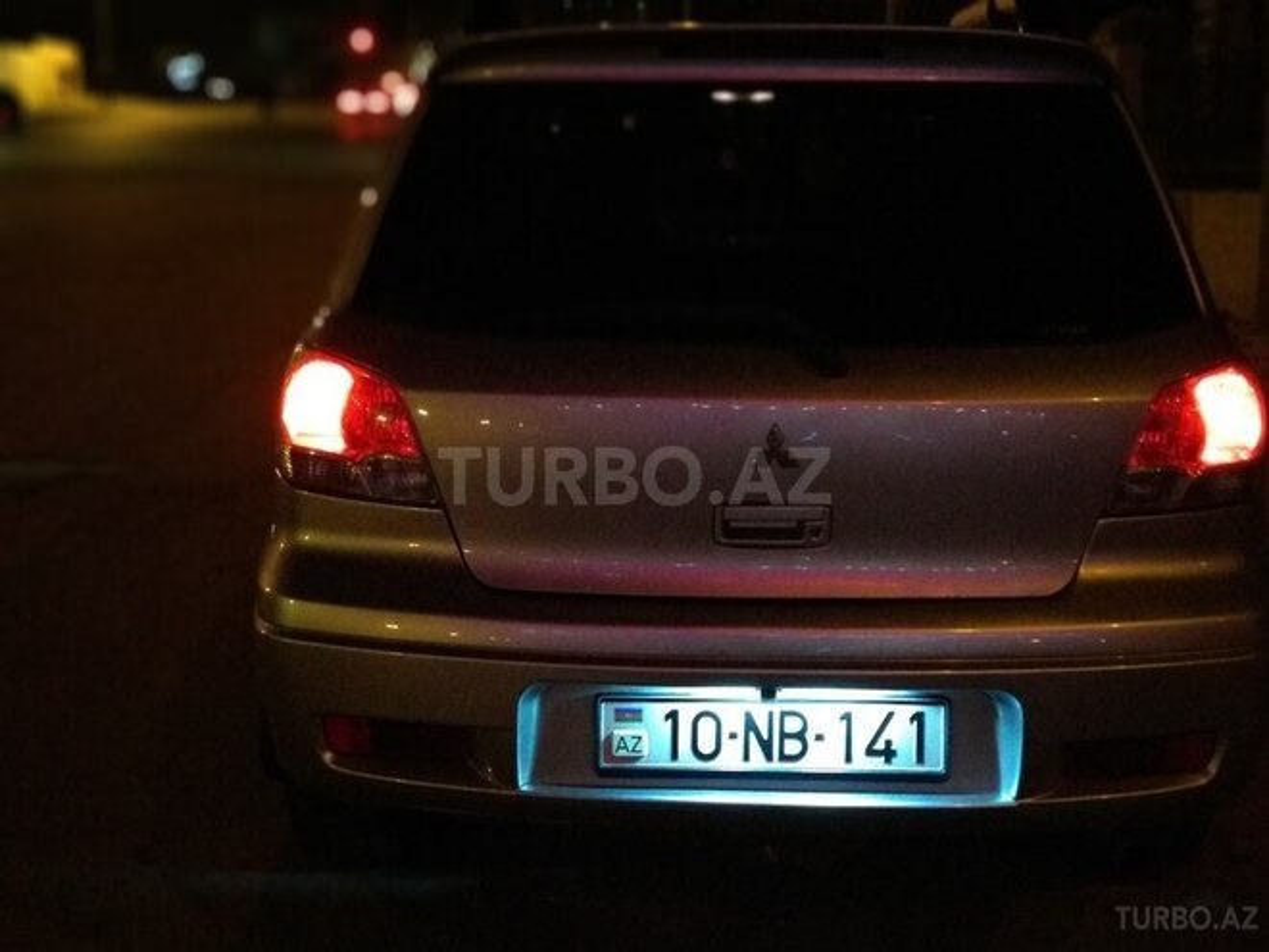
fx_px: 1906
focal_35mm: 52
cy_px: 476
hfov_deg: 36.8
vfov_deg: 28.0
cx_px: 634
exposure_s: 1/33
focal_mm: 5.99
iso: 3200
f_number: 2.6
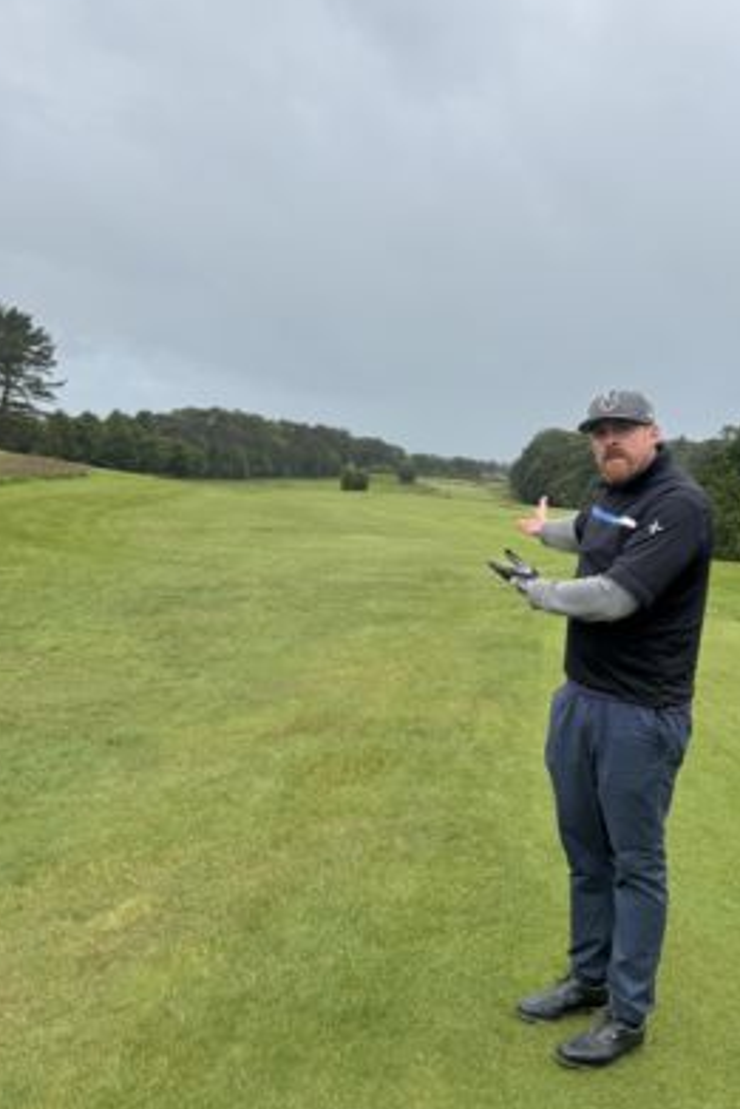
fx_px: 1047
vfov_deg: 55.8
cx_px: 431
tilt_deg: -3.8
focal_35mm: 34
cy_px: 529
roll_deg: -3.6
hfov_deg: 38.8
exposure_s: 1/3247
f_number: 1.78
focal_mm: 6.76
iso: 80
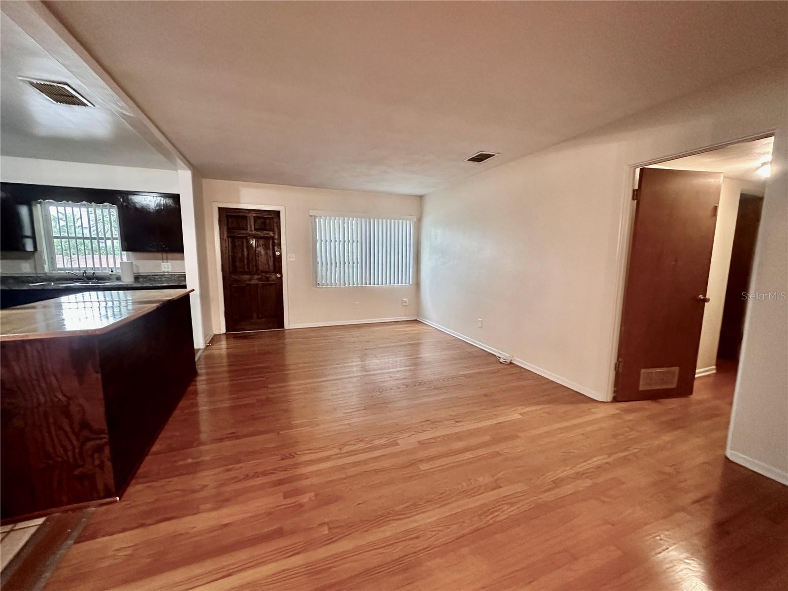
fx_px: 319
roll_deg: -1.8
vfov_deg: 85.7
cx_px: 394
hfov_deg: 102.1
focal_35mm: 14
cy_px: 296
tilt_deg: -7.7
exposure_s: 1/60
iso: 640
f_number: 2.2
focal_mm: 2.22
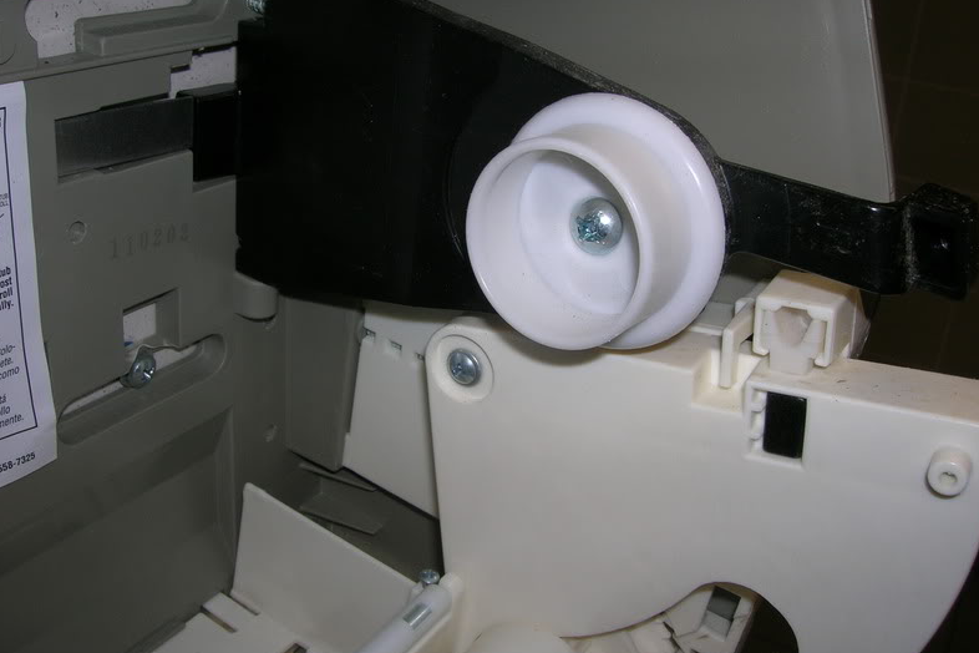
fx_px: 979
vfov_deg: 36.9
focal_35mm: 36
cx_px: 492
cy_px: 308
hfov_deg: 53.1
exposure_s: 1/60.1
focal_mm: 5.7
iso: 50
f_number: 4.9
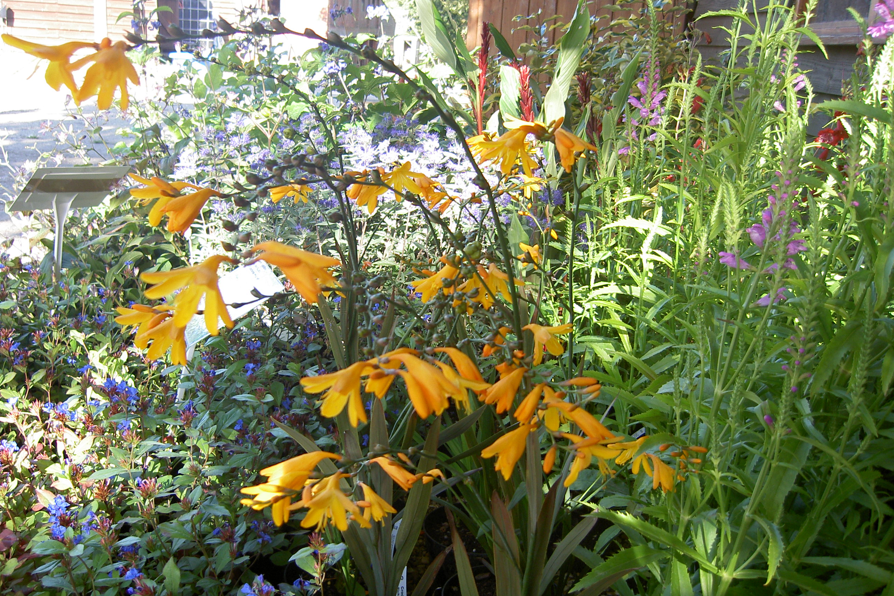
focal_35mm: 36
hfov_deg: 53.1
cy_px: 321
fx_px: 894
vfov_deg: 36.8
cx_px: 443
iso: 50
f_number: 2.8
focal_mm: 5.6
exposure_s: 1/100
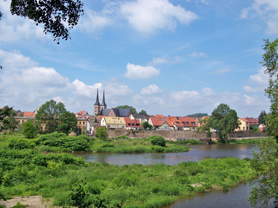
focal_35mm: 37
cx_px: 139
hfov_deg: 50.1
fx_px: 297
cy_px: 104
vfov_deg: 38.7
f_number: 2.8
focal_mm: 6.75
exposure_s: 1/800
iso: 64
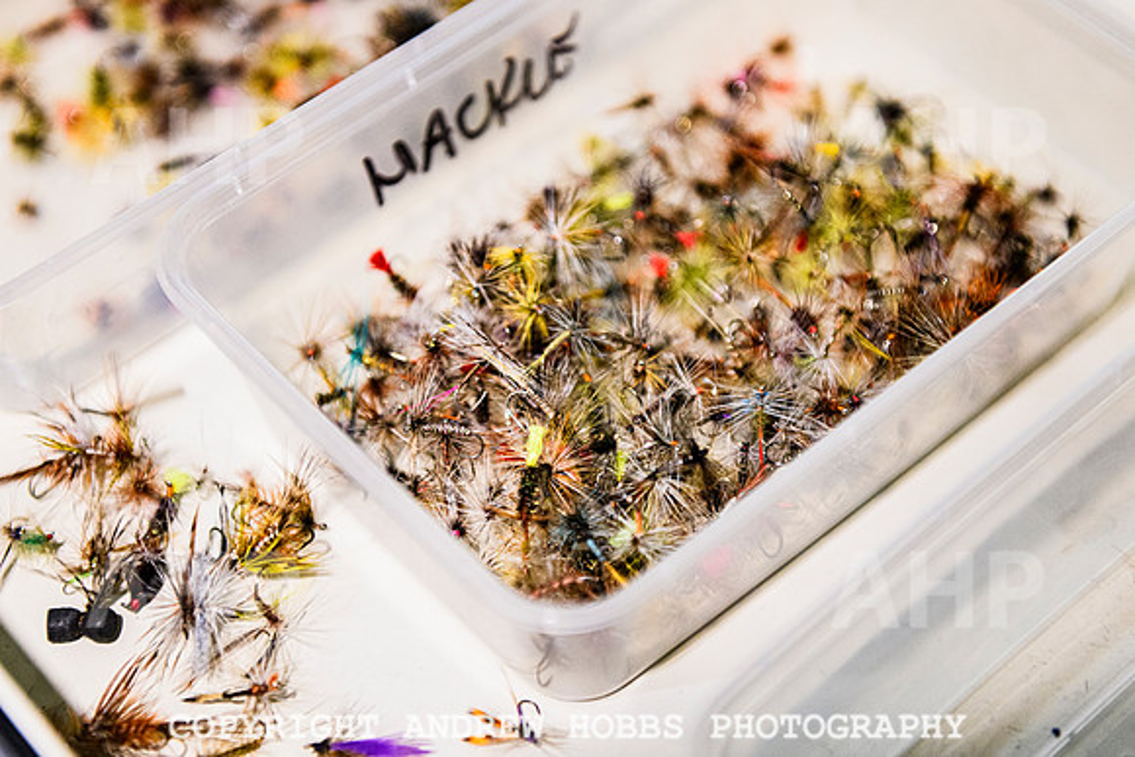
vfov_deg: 19.6
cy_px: 363
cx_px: 544
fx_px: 2195
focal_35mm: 70
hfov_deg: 29.0
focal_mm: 62
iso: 1600
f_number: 3.2
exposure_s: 1/125
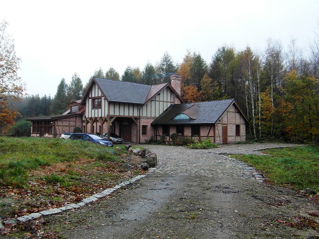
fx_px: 221
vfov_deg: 56.8
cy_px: 120
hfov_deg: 71.6
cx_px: 160
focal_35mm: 24
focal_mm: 4
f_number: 3.2
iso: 100
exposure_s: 1/60
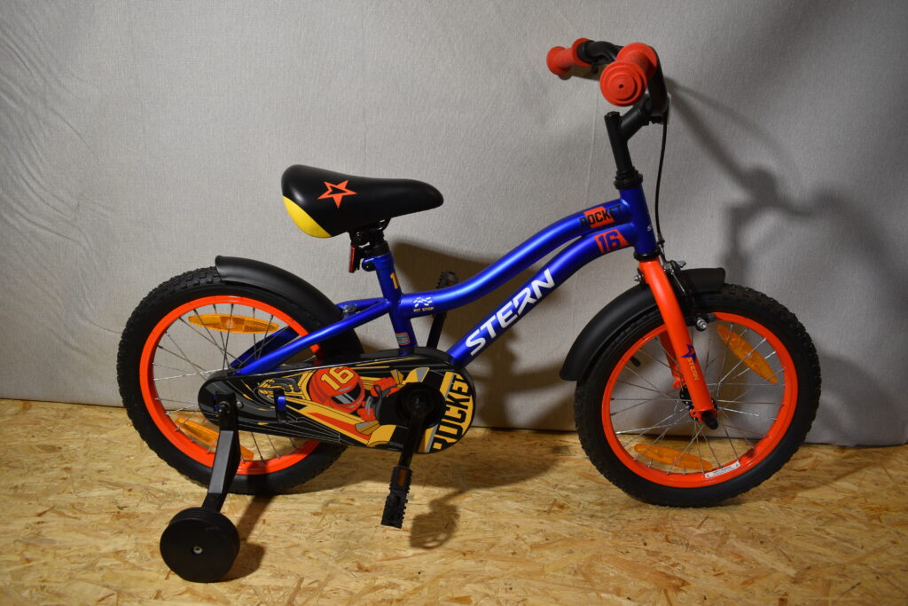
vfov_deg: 47.9
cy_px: 303
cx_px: 454
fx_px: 681
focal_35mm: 27
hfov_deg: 67.4
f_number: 4.5
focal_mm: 18
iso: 400
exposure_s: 1/80
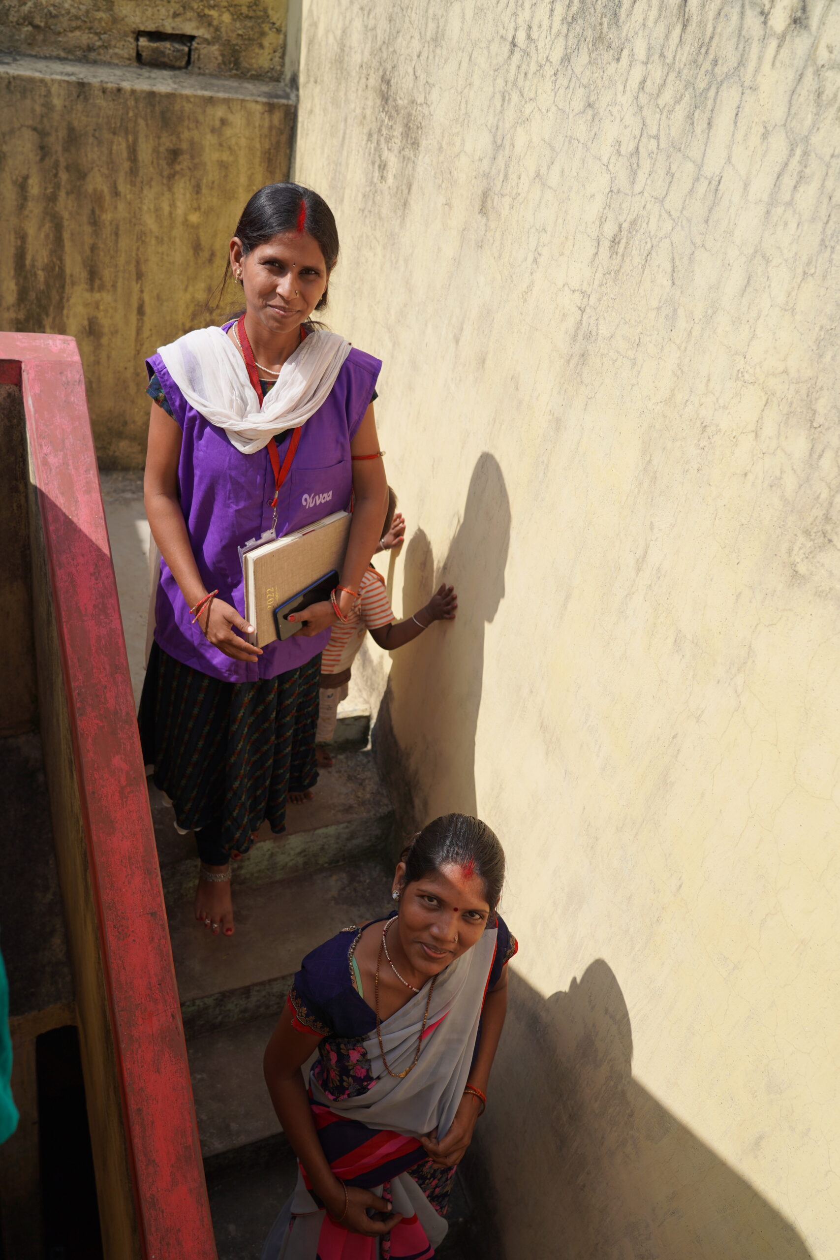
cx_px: 420
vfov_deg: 57.2
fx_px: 1155
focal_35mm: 33
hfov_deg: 40.0
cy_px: 630
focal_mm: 33
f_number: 4.5
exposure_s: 1/800
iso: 100
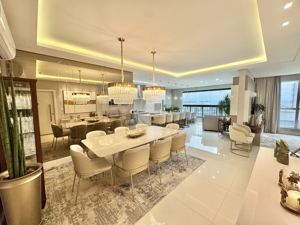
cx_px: 150
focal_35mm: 14
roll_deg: +1.2
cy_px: 112
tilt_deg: -5.4
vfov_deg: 85.7
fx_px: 121
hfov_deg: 102.1
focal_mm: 2.22
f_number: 2.2
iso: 160
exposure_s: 1/120
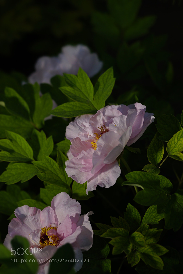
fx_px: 762
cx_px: 92
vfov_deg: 20.4
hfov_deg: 13.7
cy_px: 137
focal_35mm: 100
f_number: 5.6
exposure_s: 1/320
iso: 100
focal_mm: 100
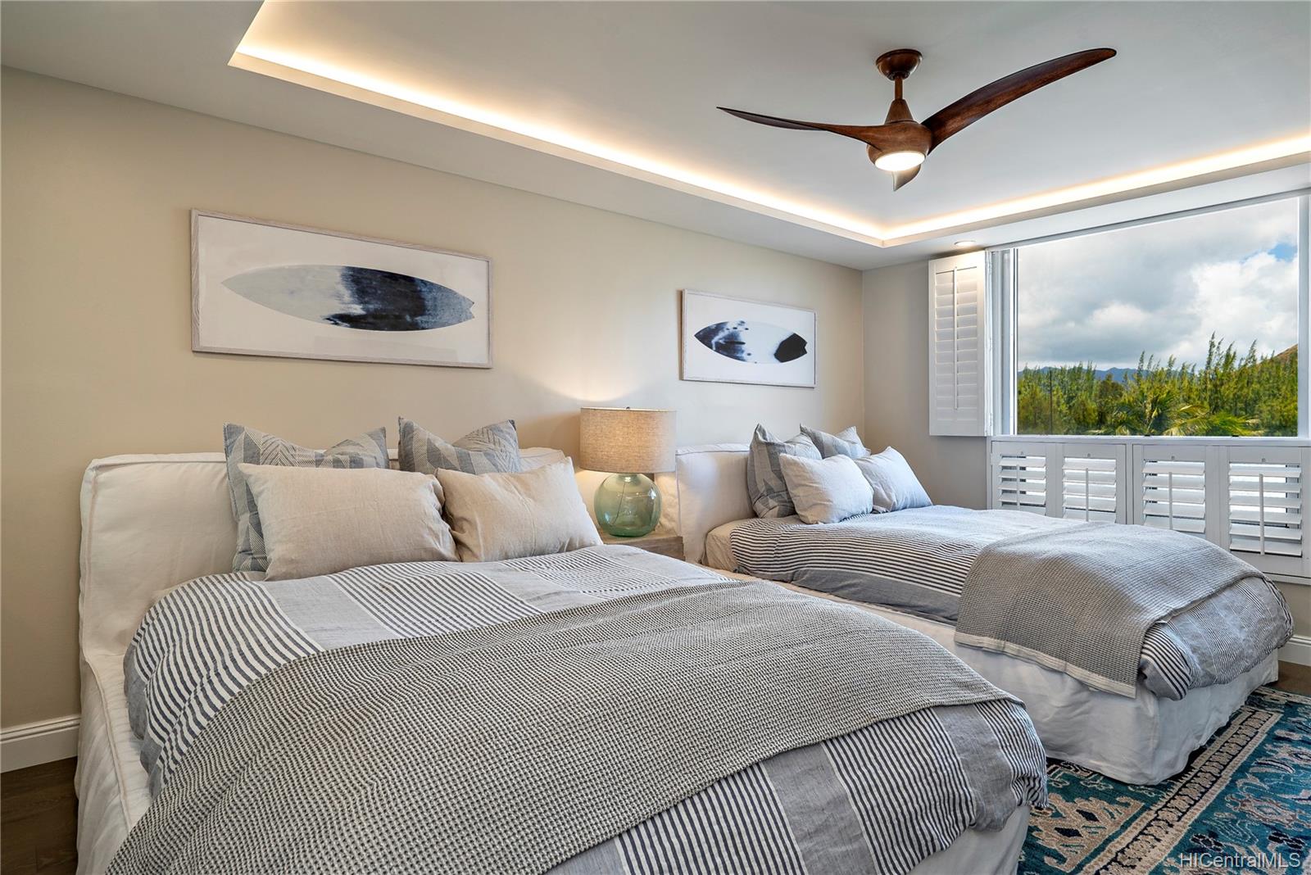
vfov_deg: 62.0
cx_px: 656
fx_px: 729
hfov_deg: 84.0
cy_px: 438
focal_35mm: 20
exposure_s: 1/1000
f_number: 8
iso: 250
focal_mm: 20
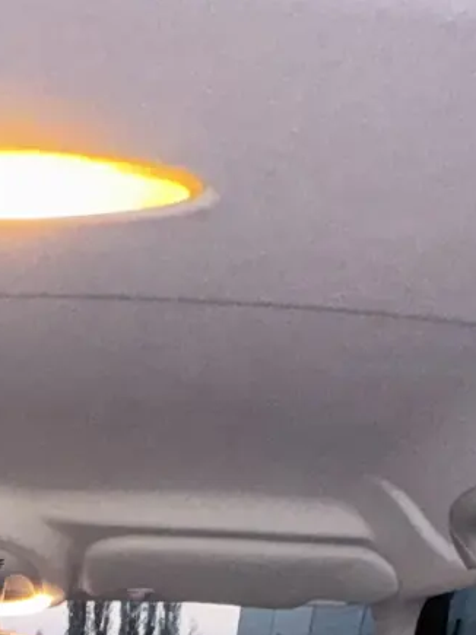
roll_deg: -1.6
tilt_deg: -29.0
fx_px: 1009
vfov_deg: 19.8
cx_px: -42
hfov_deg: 24.8
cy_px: 1244
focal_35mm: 55
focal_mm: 2.22
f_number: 2.2
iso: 320
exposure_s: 1/30
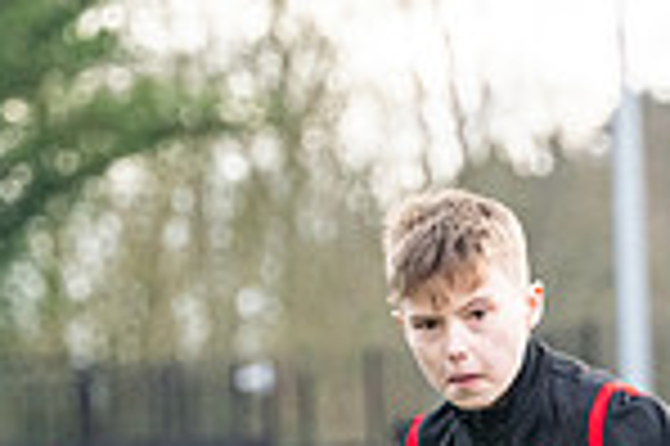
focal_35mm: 545
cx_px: 827
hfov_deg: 3.8
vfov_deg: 2.5
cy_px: 800
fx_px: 10132
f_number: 4
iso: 2000
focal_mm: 140
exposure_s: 1/1250
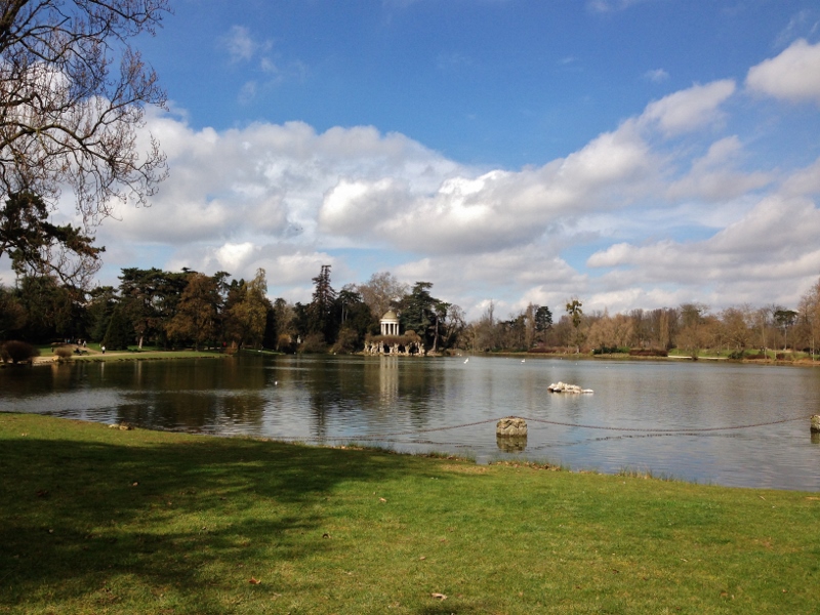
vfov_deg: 42.9
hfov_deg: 55.4
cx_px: 410
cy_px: 308
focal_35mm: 33
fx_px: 782
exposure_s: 1/1869
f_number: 2.4
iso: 50
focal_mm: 4.13
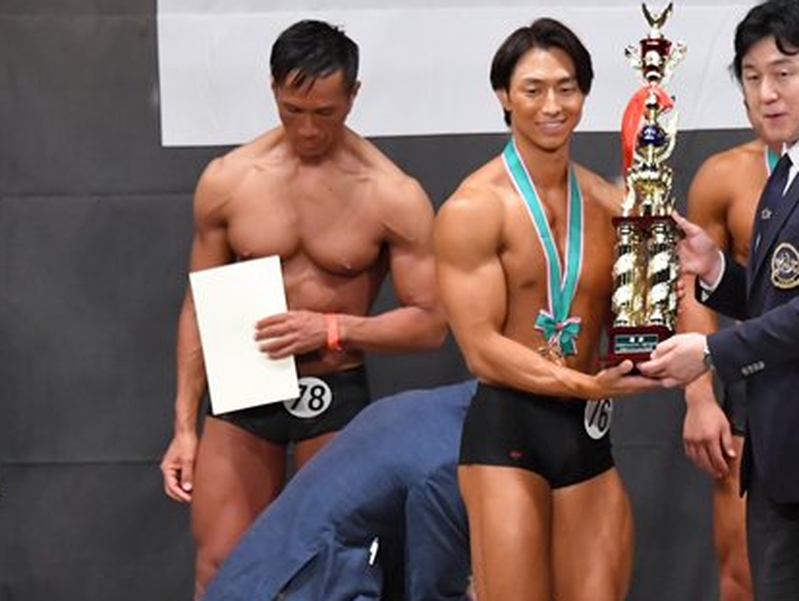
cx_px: 601
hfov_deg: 5.1
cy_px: 443
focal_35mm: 390
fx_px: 9007
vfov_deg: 3.8
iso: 6400
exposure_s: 1/400
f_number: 5.6
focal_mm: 145
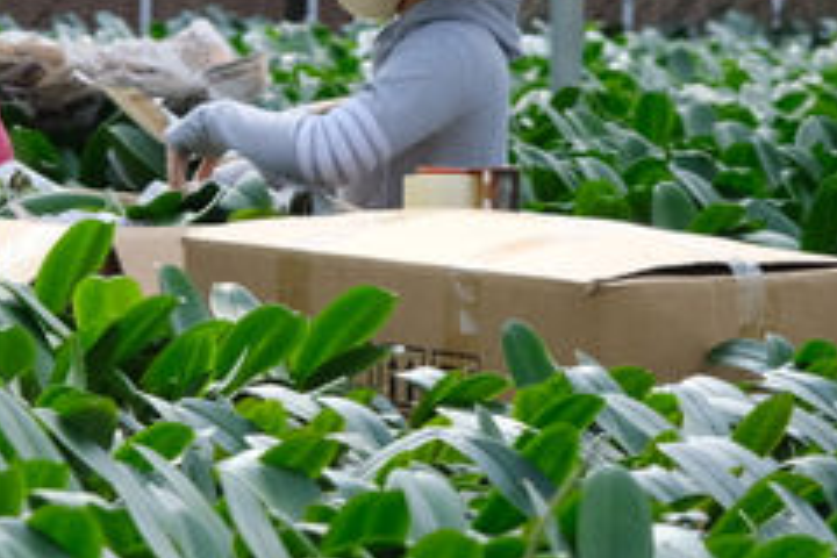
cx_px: 63
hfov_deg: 7.8
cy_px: -38
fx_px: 6114
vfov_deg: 5.2
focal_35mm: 263
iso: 2000
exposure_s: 1/320
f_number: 4.5
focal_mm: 78.1
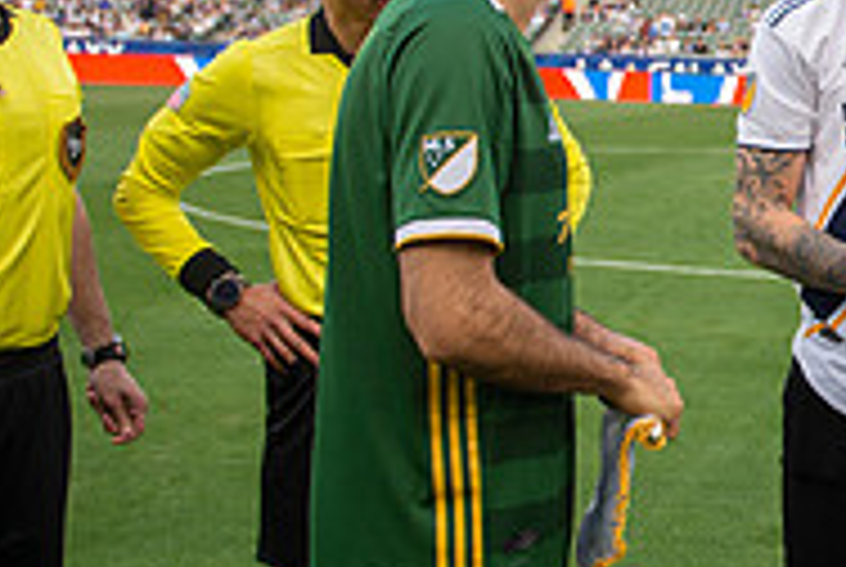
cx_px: 981
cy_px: 169
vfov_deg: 18.4
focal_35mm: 74
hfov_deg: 25.0
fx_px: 1742
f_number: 2.8
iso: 400
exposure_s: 1/800
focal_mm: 24
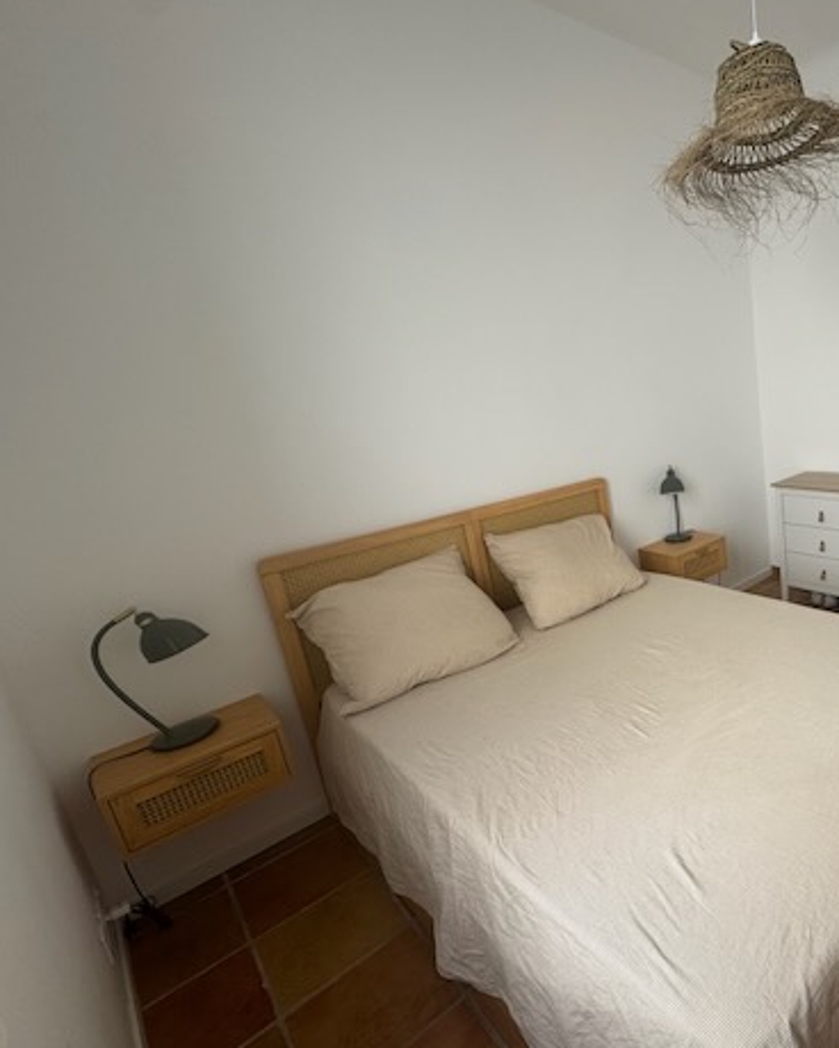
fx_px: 590
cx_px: 720
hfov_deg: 62.1
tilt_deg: -14.0
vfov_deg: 83.3
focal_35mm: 19
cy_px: 519
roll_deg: +5.4
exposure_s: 1/128
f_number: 2.2
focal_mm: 2.22
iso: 40
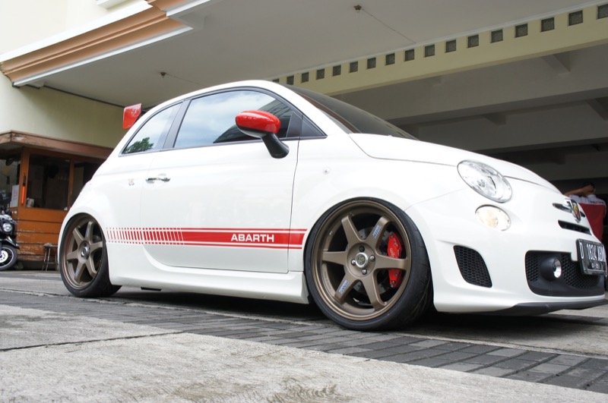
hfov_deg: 55.2
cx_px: 304
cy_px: 202
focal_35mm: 34
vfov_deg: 38.3
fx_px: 582
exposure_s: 1/100
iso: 200
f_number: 5.6
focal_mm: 23
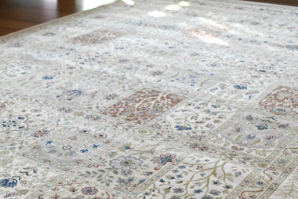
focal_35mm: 64
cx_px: 92
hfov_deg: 31.1
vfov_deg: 20.5
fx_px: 530
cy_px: 205
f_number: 4.5
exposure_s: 1/250
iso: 400
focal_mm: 20
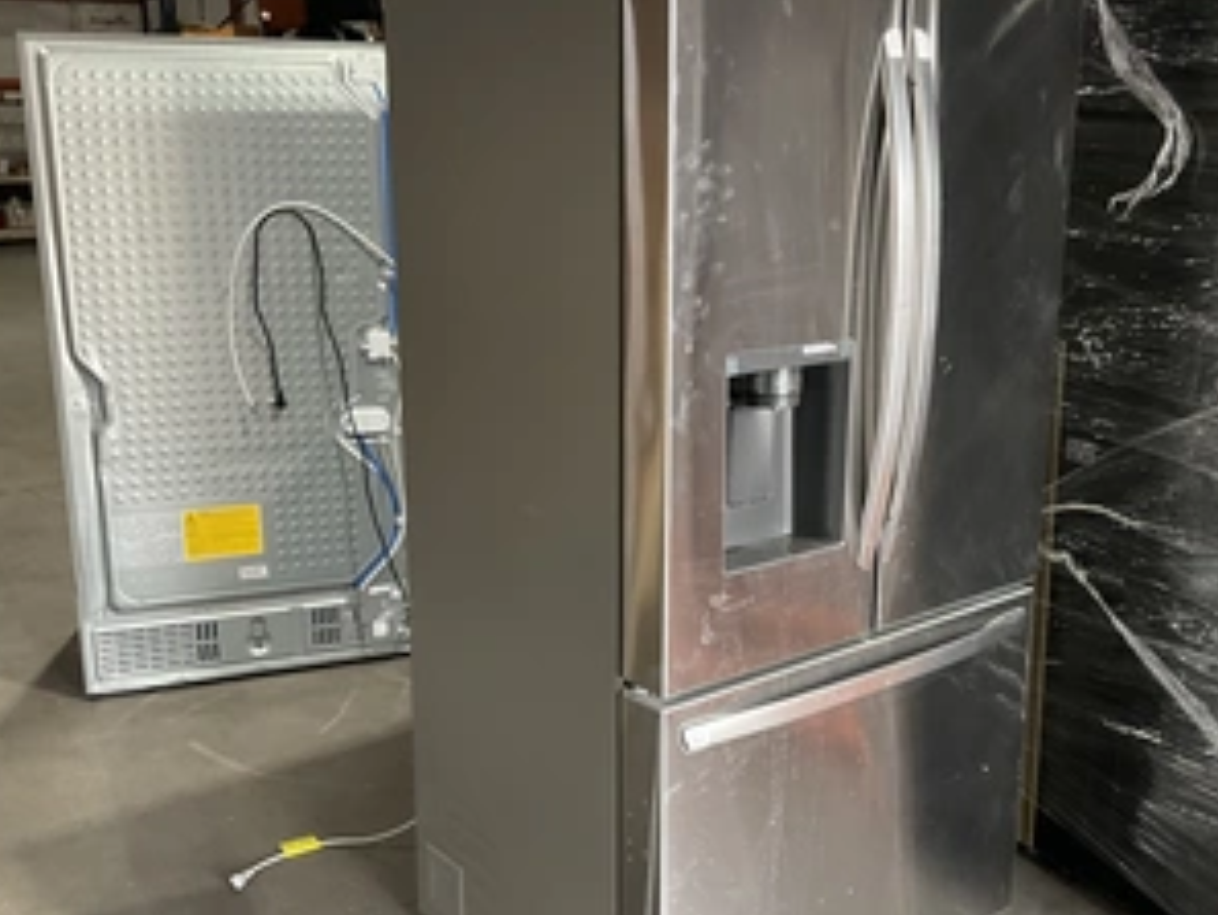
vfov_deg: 36.8
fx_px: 1373
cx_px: 693
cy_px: 496
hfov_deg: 47.7
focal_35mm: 39
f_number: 1.8
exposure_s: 1/60
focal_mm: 3
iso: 125
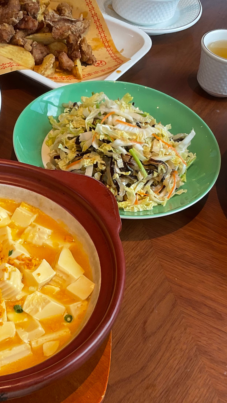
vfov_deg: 36.0
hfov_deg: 20.6
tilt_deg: -47.5
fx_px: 621
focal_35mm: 58
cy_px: 206
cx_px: 72
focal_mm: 3
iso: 20
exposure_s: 1/120
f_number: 1.8
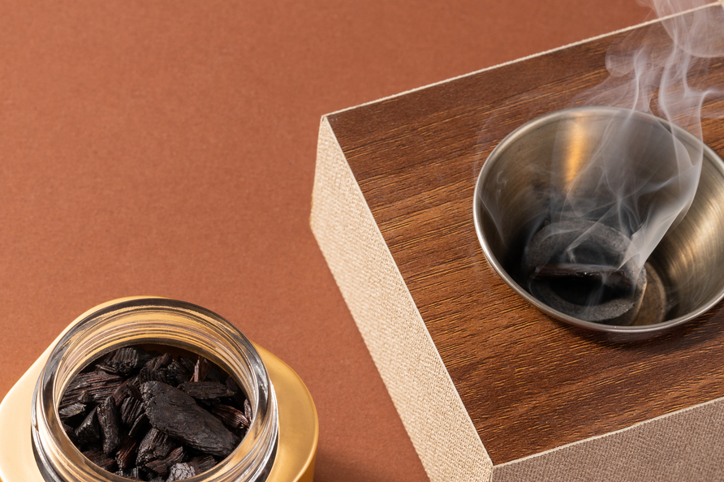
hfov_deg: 12.3
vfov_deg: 8.2
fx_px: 3357
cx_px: 248
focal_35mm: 167
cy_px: 447
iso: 200
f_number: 8
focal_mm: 85
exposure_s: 1/125
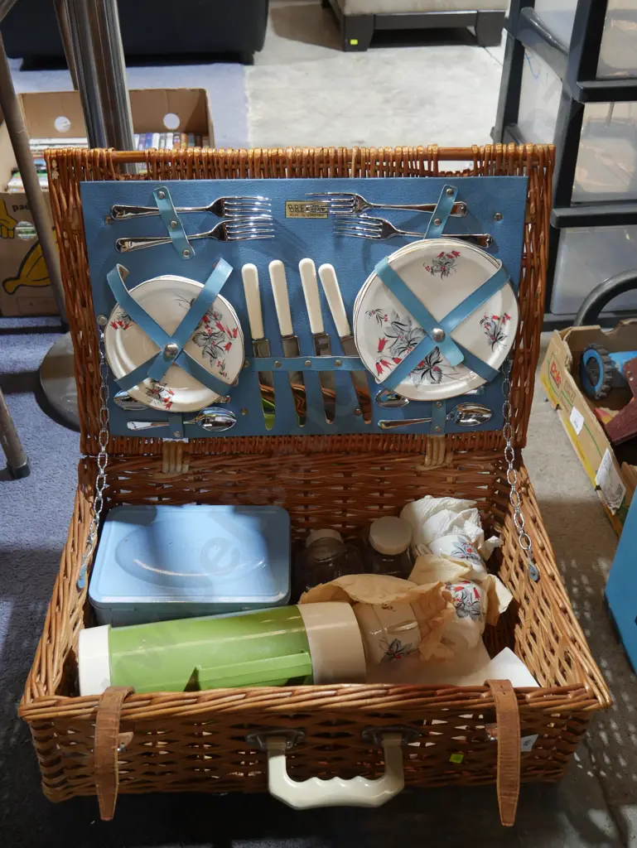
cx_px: 318
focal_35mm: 34
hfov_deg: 41.8
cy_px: 424
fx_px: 834
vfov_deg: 53.9
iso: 1000
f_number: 4
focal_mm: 17
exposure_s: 1/60
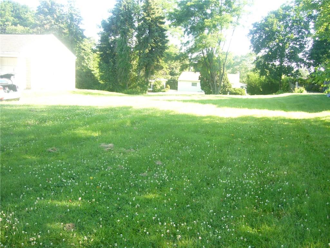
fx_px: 334
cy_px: 124
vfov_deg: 40.7
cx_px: 165
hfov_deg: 52.6
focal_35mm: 35
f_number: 2.8
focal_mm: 5.8
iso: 100
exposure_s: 1/100
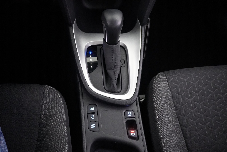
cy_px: 76
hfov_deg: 61.9
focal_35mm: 30
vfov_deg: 43.6
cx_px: 114
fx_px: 189
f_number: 4
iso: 6400
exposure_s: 1/25
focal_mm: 20
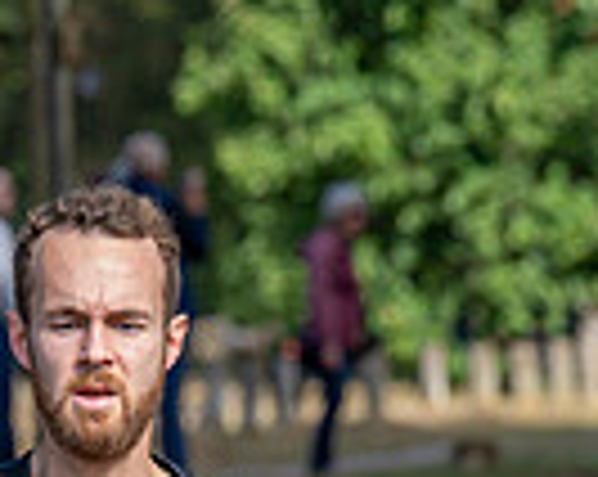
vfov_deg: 2.2
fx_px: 12424
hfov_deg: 2.8
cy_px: 999
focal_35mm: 703
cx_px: 7
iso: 400
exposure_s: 1/1600
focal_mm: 98
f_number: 4
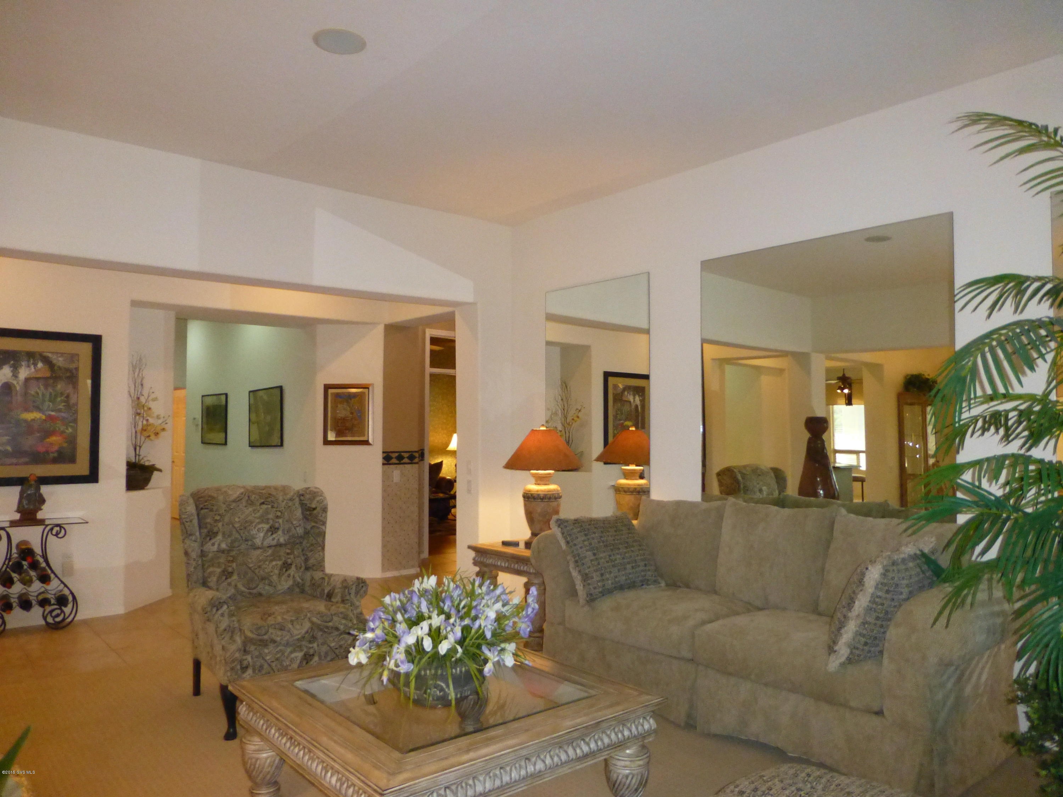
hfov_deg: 71.6
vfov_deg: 56.8
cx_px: 532
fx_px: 737
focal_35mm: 24
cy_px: 398
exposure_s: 1/60
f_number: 3.3
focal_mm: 4.3
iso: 800
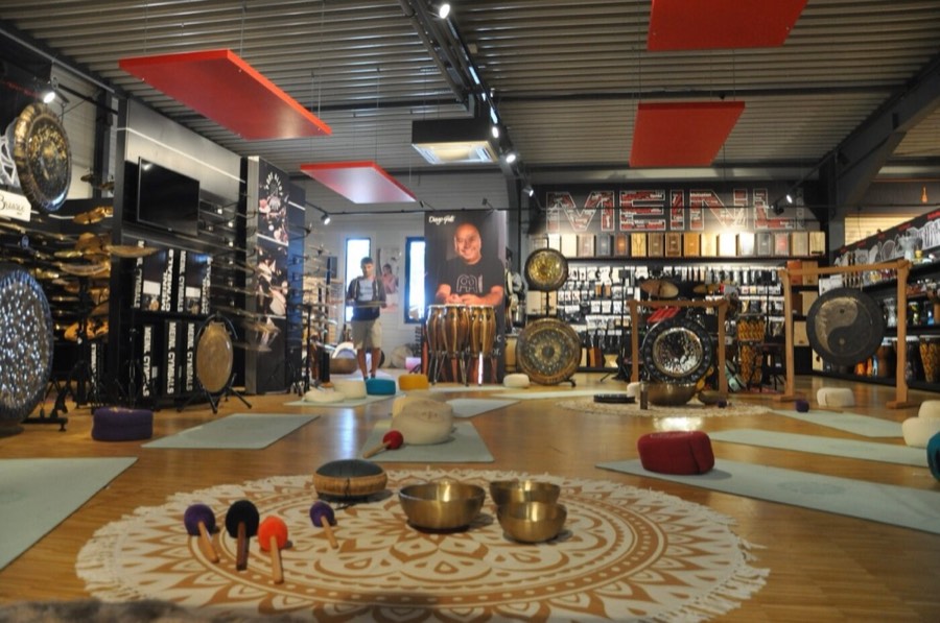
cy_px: 312
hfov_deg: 67.5
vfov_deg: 47.8
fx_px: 704
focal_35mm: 27
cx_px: 470
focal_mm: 18
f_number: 4
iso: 800
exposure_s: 1/60
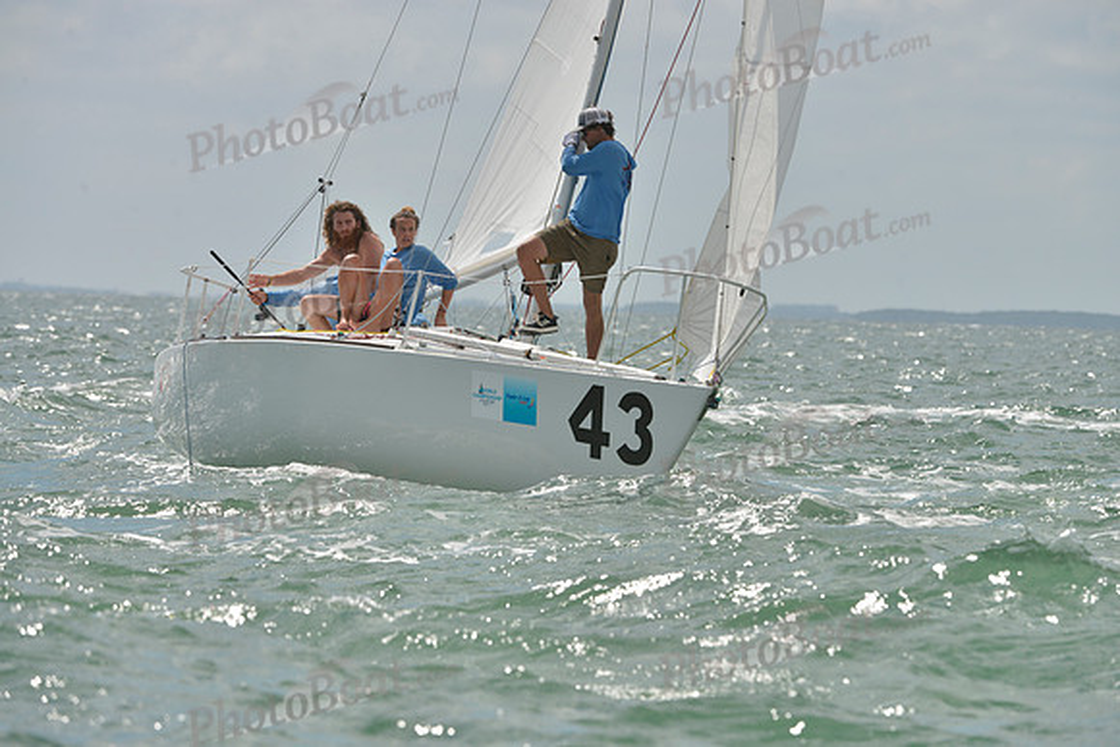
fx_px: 10580
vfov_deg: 4.0
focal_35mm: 340
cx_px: 560
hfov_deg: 6.1
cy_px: 374
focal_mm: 340
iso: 280
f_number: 10
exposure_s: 1/1000
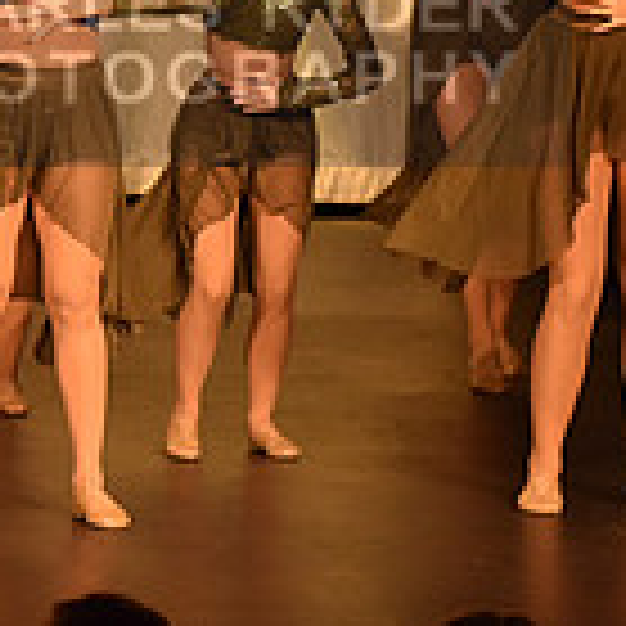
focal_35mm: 389
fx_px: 7959
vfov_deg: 4.5
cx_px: 81
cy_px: 47
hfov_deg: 4.5
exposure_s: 1/250
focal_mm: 110
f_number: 4
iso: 2000
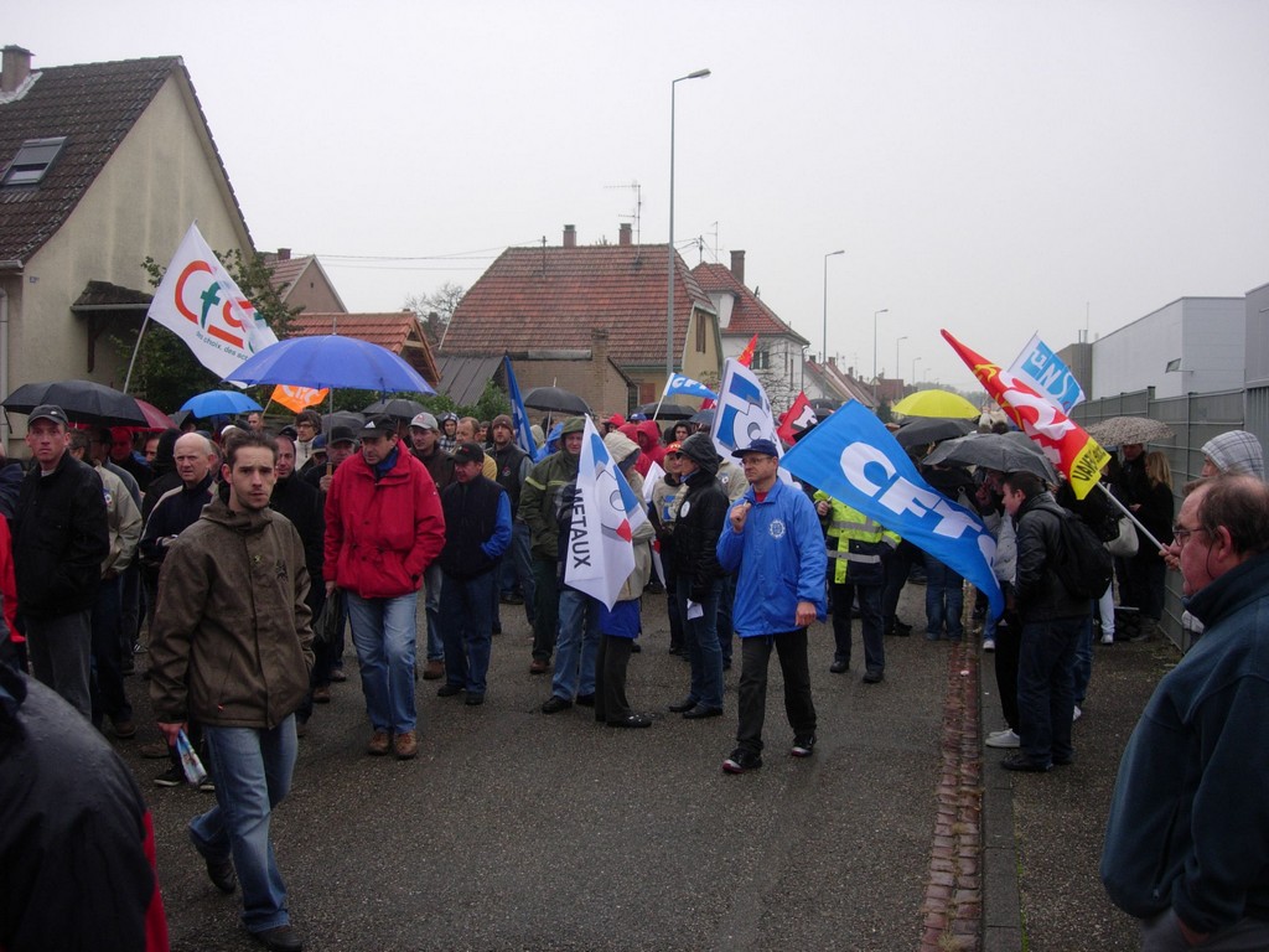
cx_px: 634
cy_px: 476
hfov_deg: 49.0
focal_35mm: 38
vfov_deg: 37.7
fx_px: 1393
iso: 64
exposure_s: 1/256
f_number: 2.8
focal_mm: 7.8
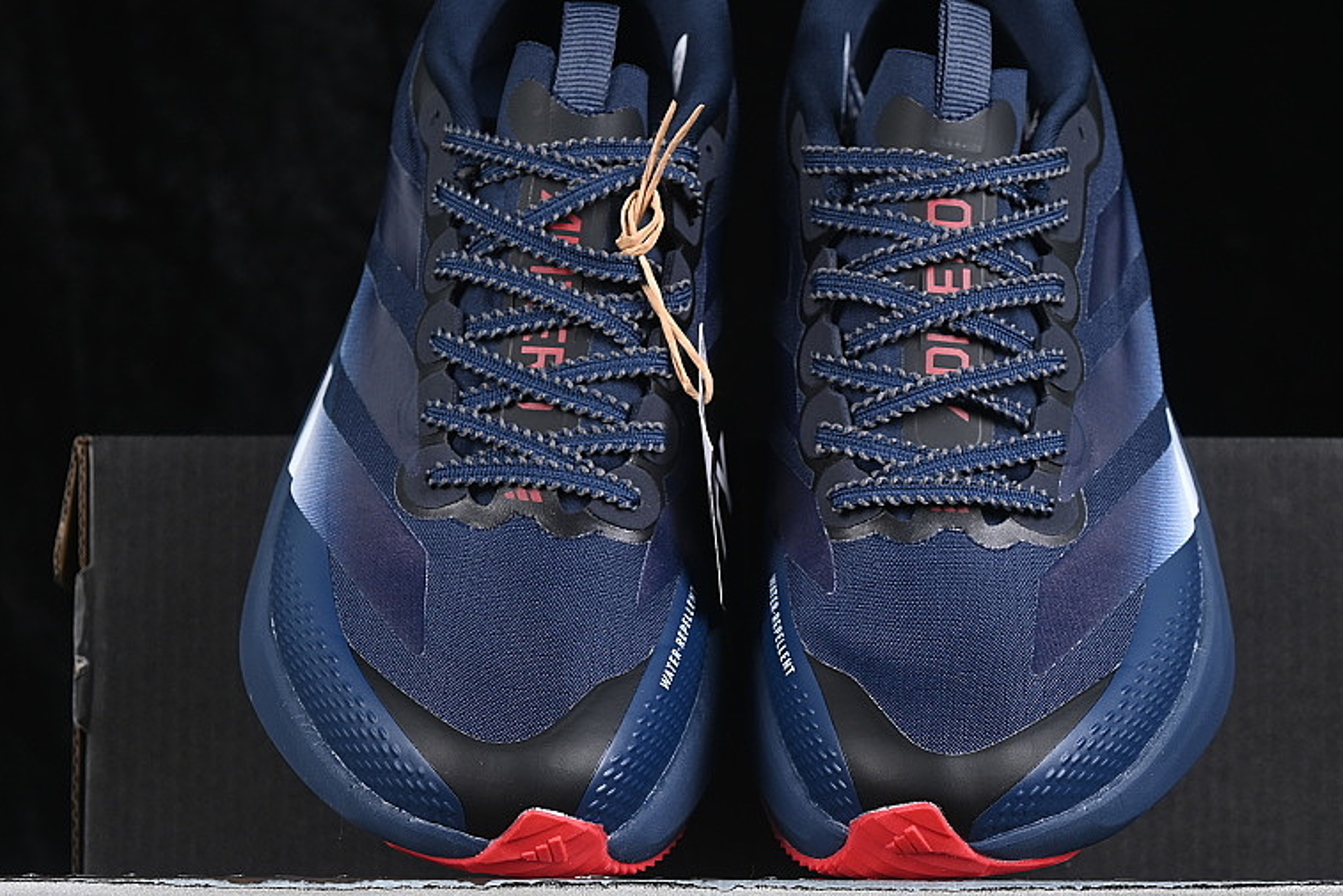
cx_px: 736
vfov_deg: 12.8
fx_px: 3992
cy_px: 483
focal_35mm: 107
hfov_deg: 19.1
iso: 160
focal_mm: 50
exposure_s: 1/60
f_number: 6.3
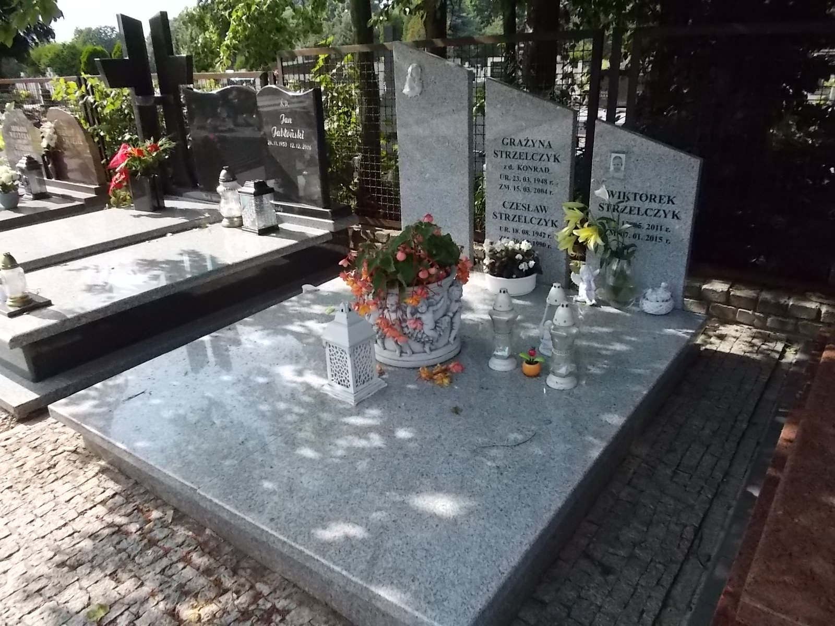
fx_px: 627
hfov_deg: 67.3
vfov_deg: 53.1
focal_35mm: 26
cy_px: 313
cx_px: 418
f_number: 8
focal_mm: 4.6
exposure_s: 1/320
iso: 400
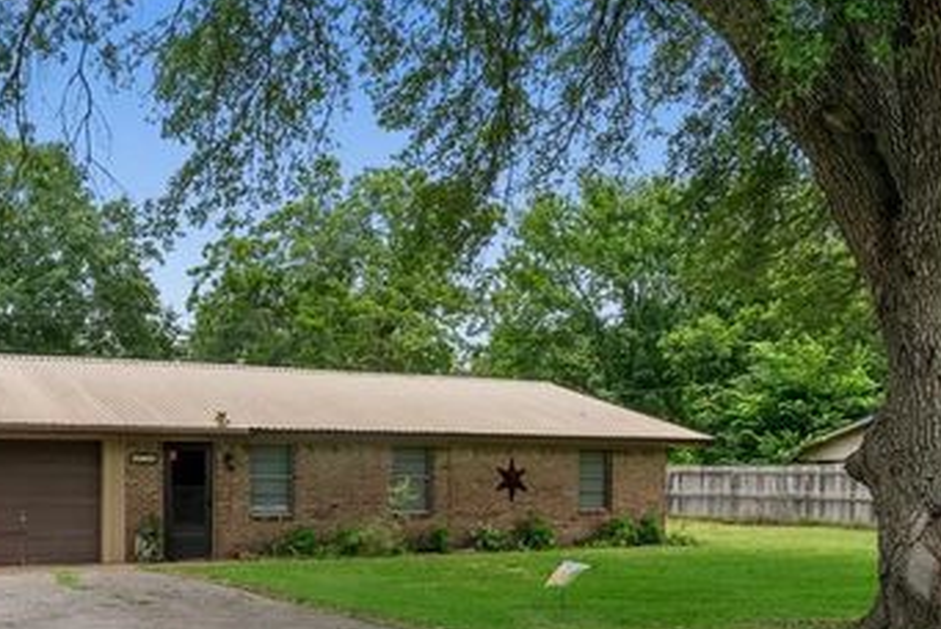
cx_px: 182
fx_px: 942
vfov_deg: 35.8
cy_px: 501
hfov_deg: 49.8
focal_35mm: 36
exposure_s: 1/200
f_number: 6.3
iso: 100
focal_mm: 12
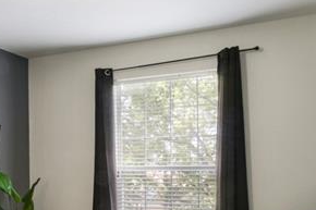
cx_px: 20
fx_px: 465
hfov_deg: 34.9
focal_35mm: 53
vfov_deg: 25.0
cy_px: 173
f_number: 18
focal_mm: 10
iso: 320
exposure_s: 1/1.67
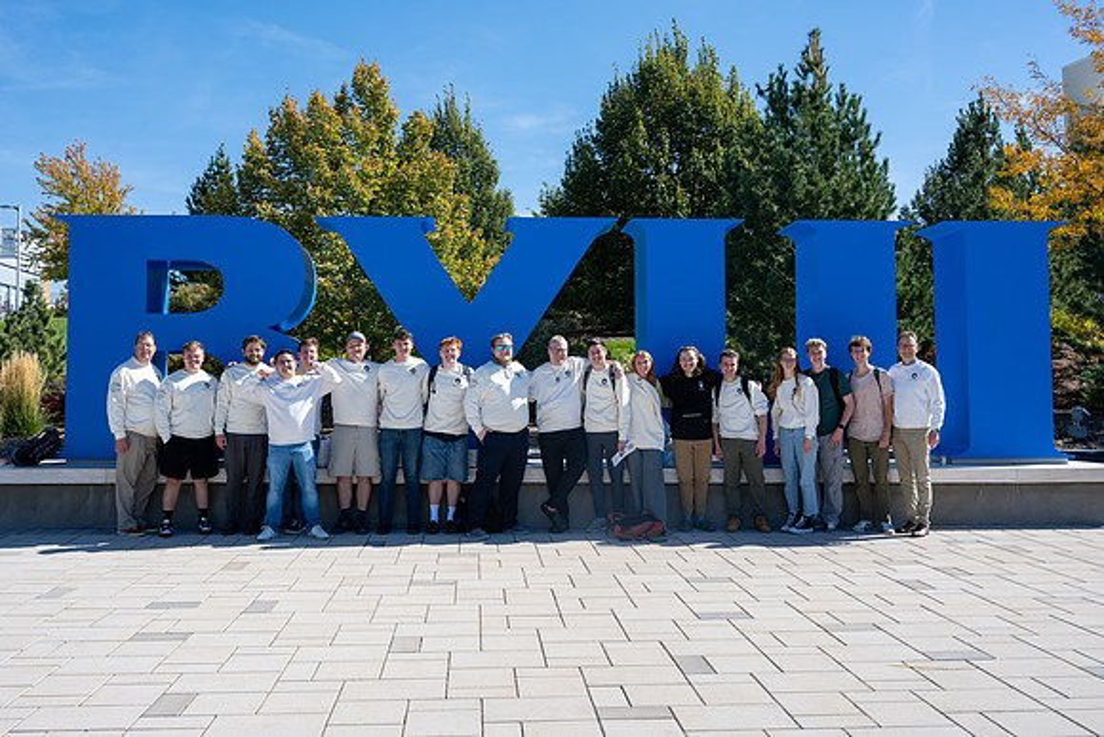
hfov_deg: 54.6
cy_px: 350
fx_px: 1068
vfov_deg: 38.0
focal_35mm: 35
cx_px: 515
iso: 100
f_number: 9
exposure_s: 1/125
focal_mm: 30
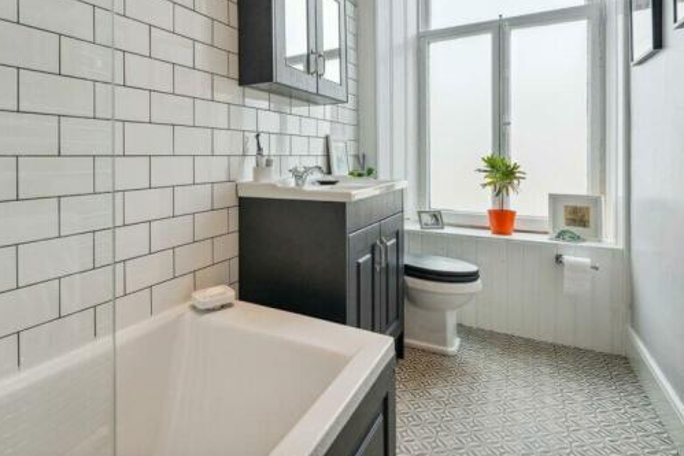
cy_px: 162
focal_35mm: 21
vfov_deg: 58.5
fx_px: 399
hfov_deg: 79.3
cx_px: 245
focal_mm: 16
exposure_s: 1/160
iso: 250
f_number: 6.3
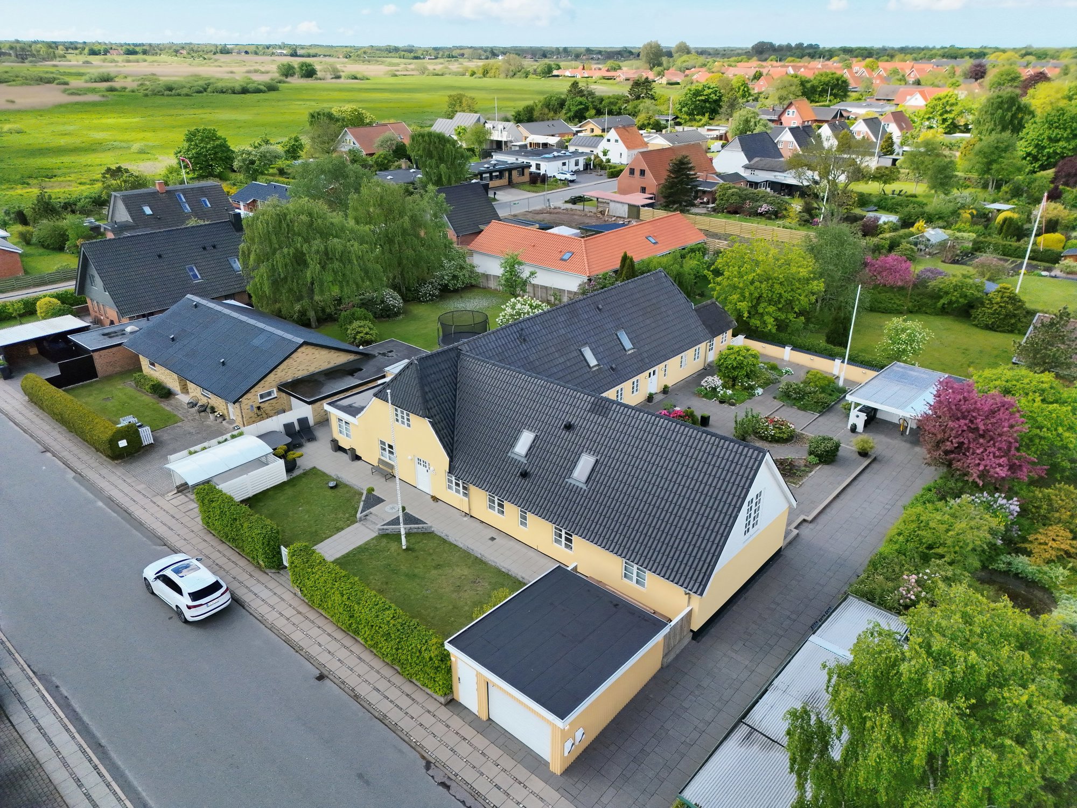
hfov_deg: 71.6
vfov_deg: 56.8
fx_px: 747
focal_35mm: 24
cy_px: 404
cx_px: 538
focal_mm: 6.72
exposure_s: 1/3200
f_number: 1.7
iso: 340
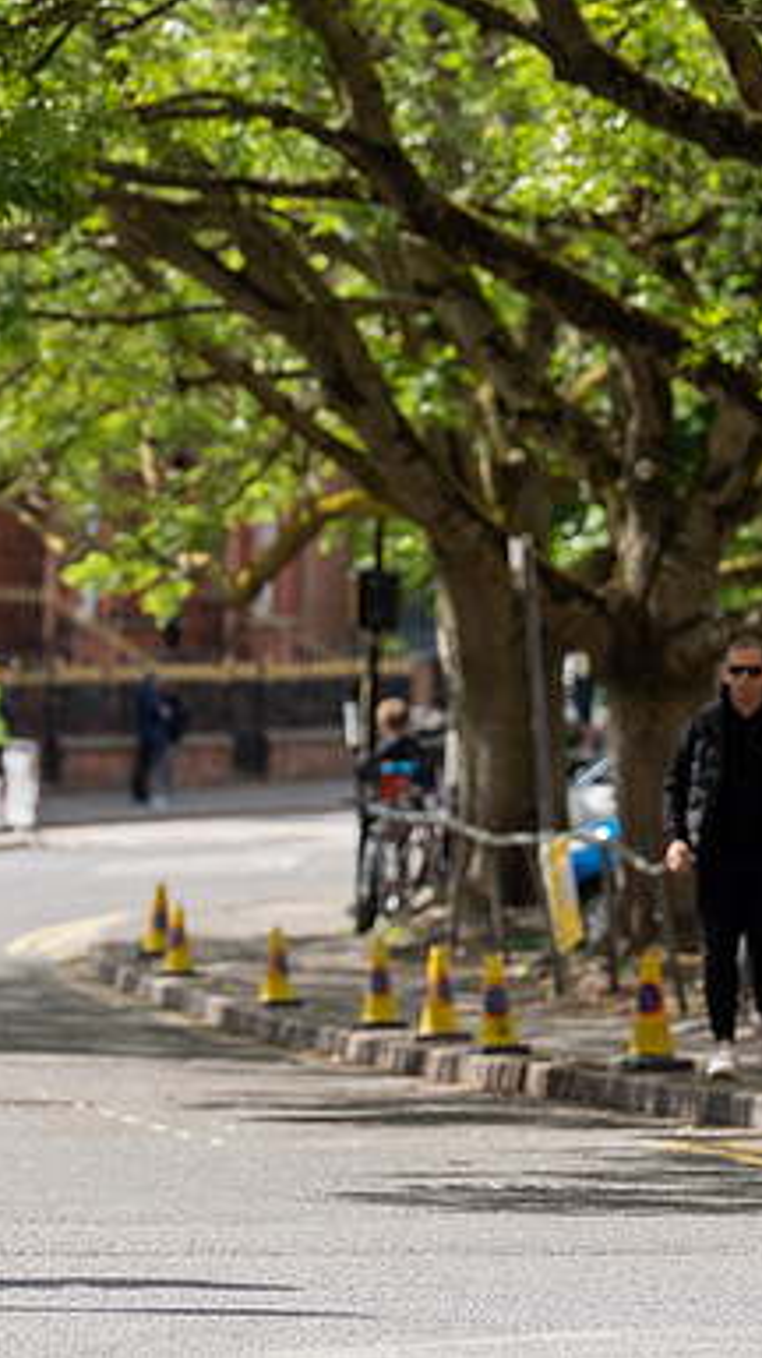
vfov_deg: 6.8
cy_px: 679
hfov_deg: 3.8
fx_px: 11373
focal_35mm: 316
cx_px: -176
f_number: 5.6
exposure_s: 1/1000
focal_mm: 200
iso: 400
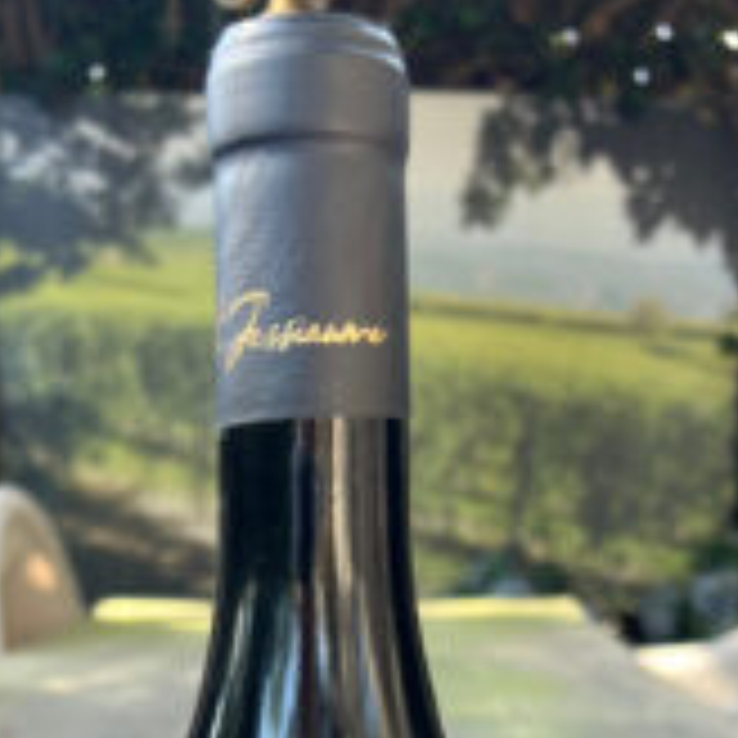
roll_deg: +1.0
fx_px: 1351
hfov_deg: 30.5
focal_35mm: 56
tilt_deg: -15.4
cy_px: 886
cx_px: 342
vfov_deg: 27.0
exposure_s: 1/121
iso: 40
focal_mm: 5.7
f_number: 1.5
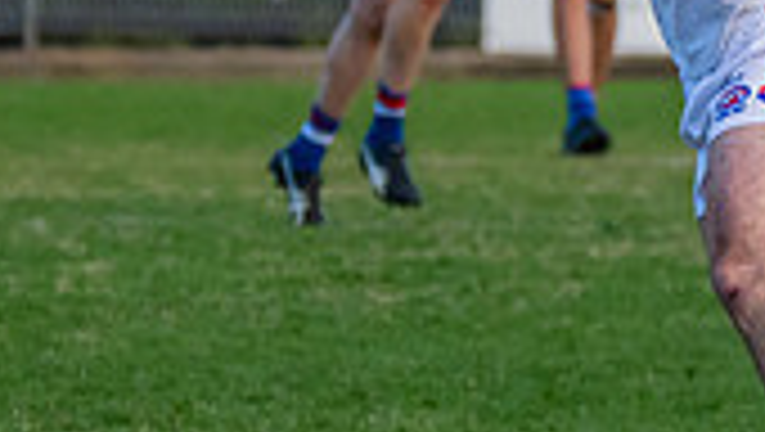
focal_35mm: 1544
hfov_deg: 1.4
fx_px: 31349
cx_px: 773
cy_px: 49
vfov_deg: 0.8
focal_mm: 320
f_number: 5.6
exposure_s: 1/1600
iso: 2000
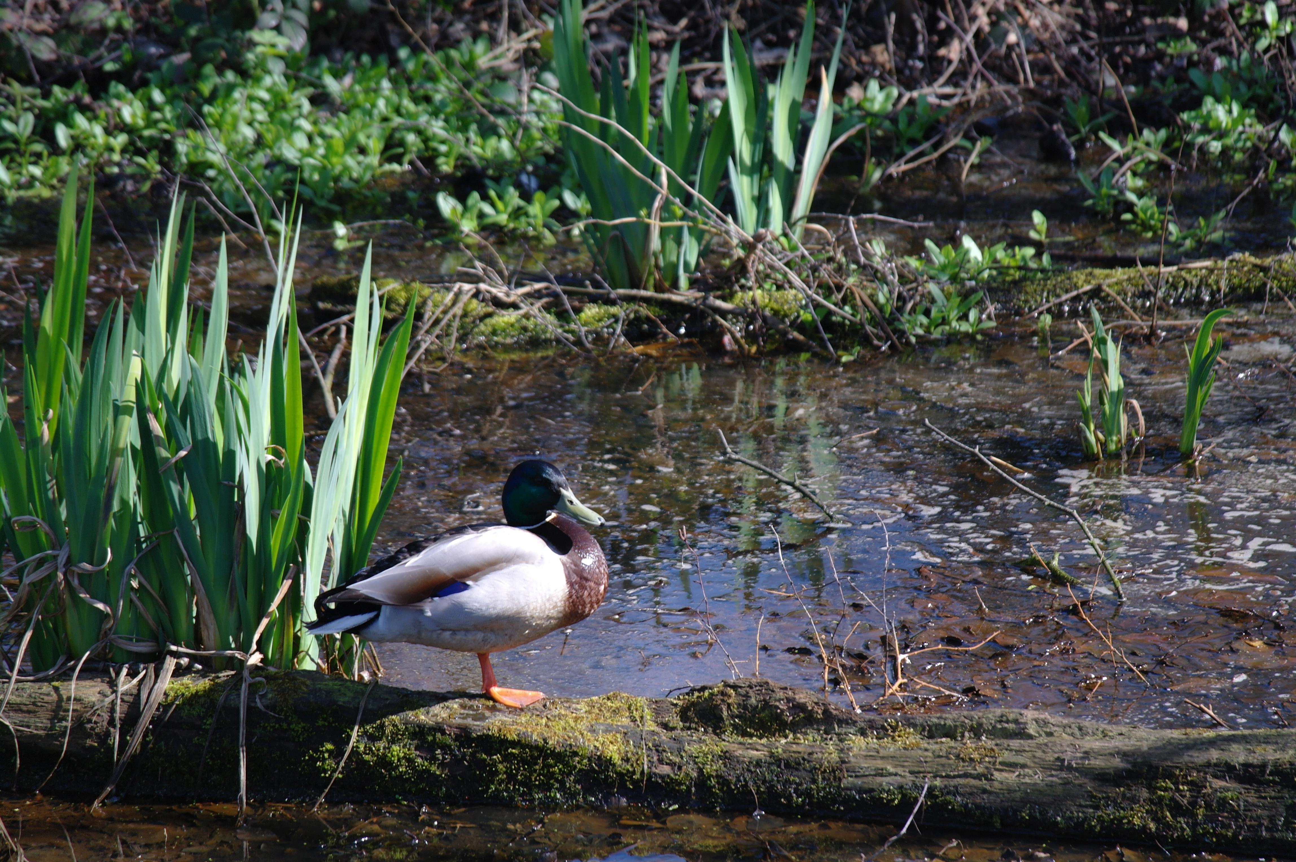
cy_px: 431
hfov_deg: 7.3
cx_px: 648
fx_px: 10218
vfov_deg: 4.8
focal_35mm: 284
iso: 100
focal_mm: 185
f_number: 5.6
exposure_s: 1/125
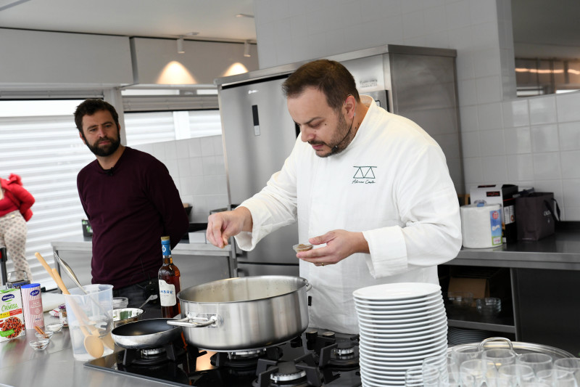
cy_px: 194
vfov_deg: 28.1
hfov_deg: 41.1
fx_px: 773
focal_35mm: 48
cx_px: 290
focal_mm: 48
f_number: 5
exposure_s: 1/200
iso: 1250
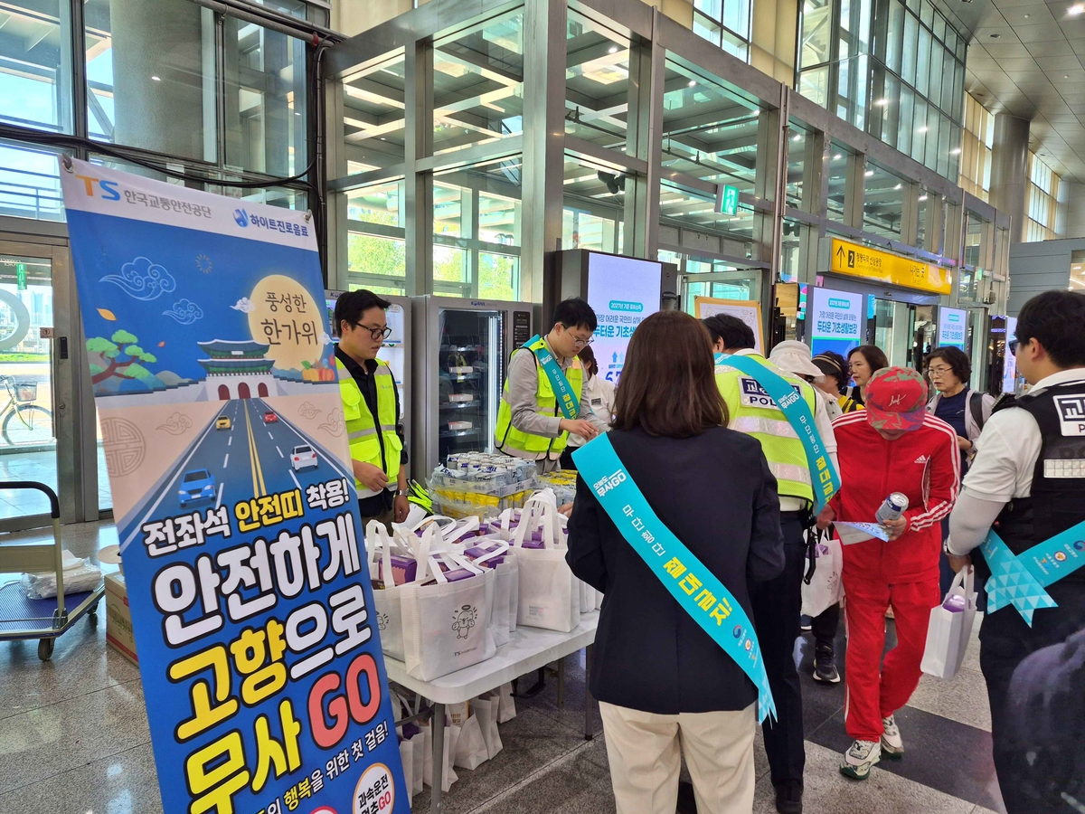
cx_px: 542
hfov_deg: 73.9
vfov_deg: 58.9
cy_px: 407
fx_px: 721
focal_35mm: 23
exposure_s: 1/120
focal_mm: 5.4
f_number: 1.8
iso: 64
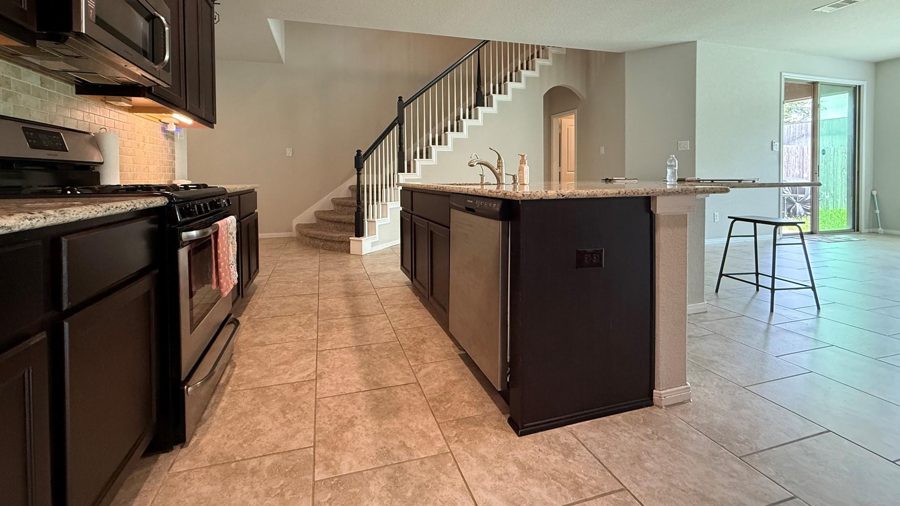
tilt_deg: -0.8
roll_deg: +0.2
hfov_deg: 99.3
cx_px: 430
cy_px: 184
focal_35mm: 16
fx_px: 382
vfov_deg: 65.9
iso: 500
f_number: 2.2
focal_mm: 2.22
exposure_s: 1/60
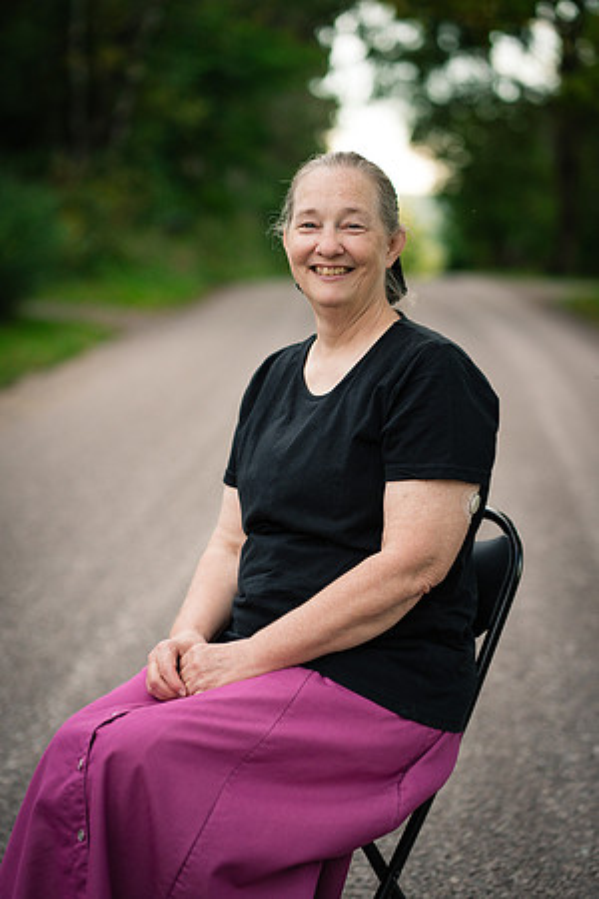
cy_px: 450
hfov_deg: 16.1
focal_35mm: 85
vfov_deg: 23.9
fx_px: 2121
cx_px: 300
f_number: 2.5
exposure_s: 1/1000
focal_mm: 85
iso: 400
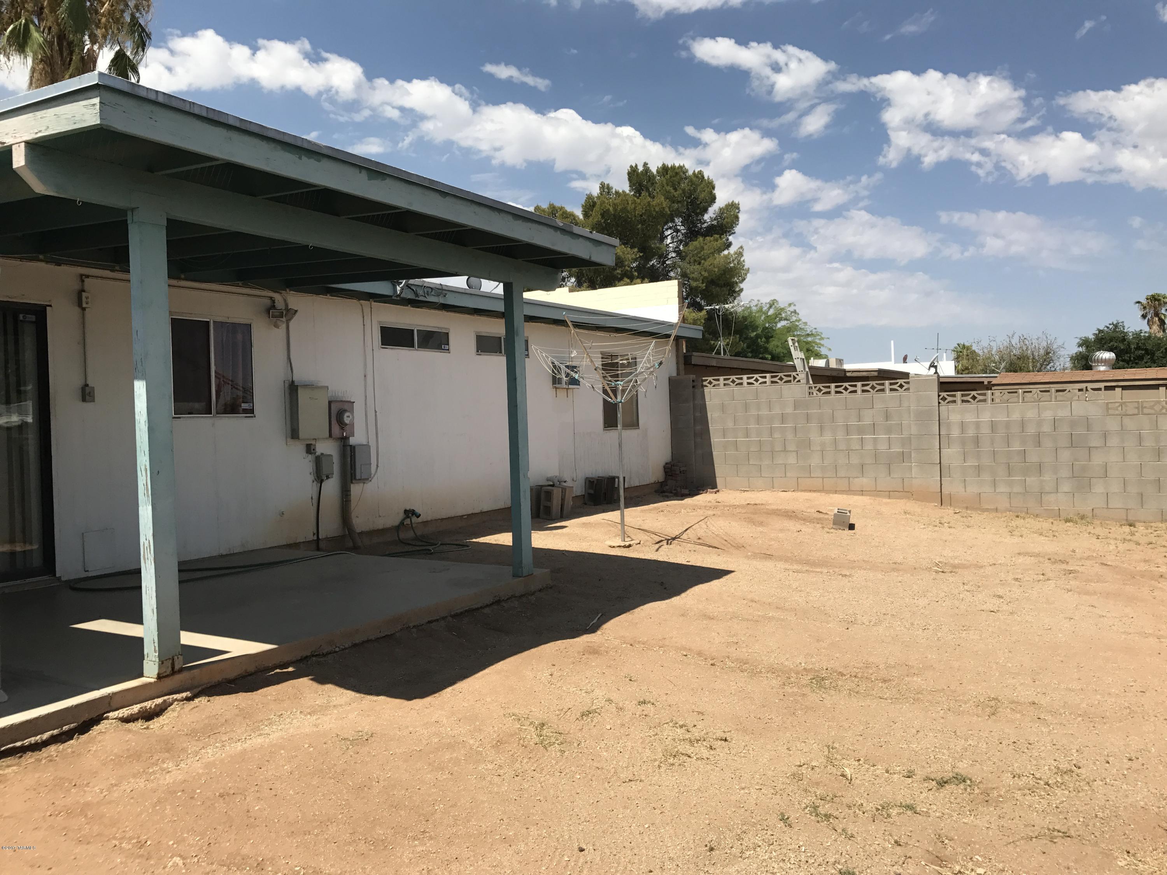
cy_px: 438
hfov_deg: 63.4
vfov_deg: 49.7
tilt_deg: +0.2
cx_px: 584
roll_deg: +2.8
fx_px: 944
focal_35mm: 28
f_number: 1.8
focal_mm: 3.99
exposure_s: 1/3096
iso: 20
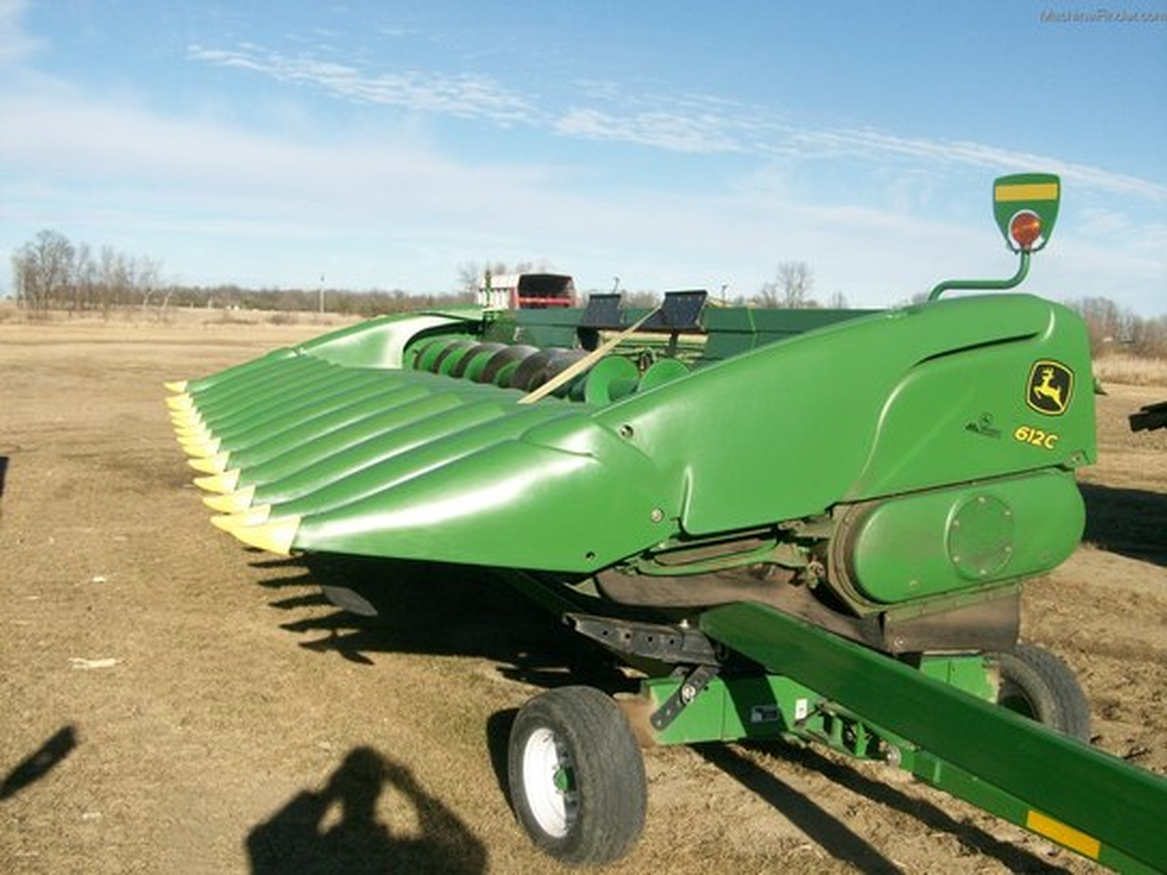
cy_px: 438
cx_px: 584
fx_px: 1146
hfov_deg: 54.0
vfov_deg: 41.8
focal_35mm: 34
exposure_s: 1/313
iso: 64
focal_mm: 5.7
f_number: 5.5
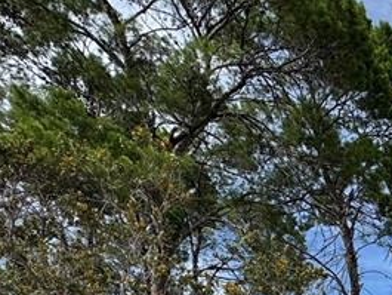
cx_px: 484
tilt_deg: +8.3
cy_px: 425
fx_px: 612
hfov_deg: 29.8
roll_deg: +0.6
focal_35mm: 54
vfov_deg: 22.7
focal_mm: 2.22
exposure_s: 1/1143
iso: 40
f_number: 2.2
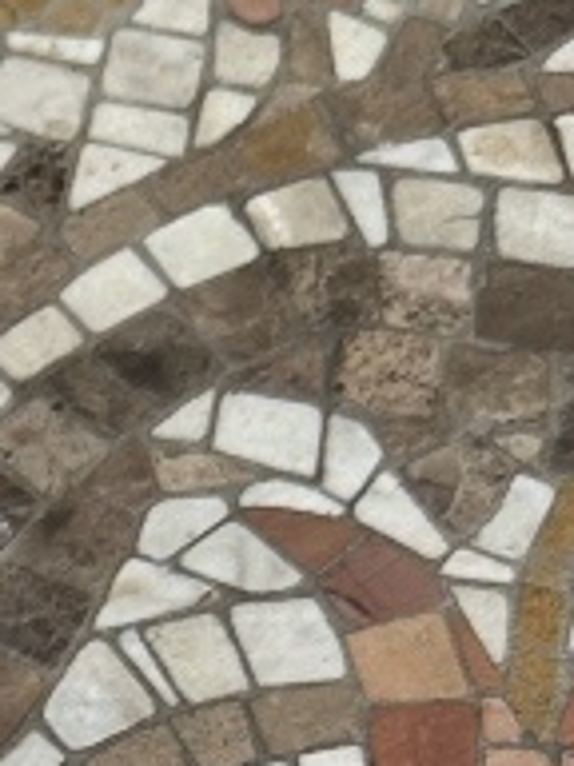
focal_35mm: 150
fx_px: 3316
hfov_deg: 9.0
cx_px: -793
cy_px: 1325
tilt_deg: -66.4
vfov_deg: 12.2
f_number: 1.78
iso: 100
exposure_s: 1/100
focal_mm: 6.86
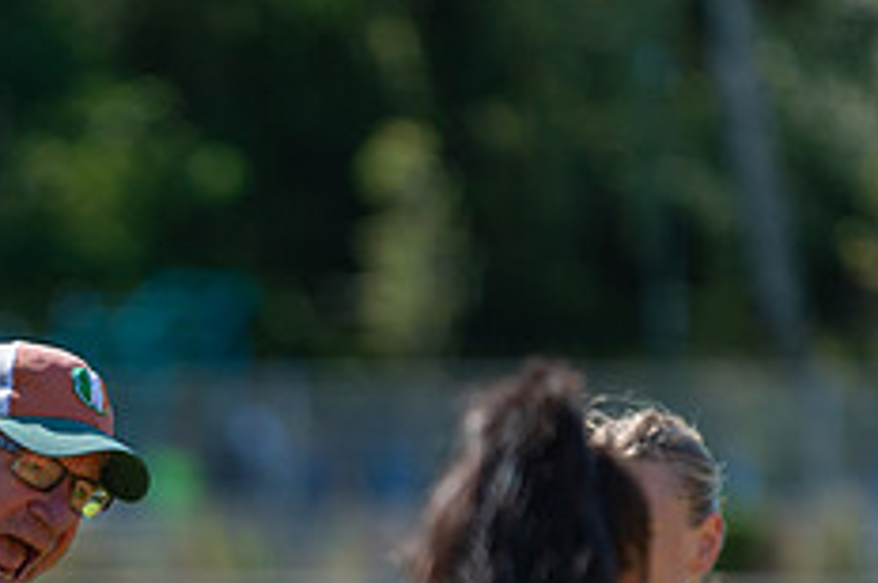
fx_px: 12202
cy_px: 613
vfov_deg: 2.7
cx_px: 79
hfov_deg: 4.1
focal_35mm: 501
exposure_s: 1/2500
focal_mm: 200
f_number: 3.2
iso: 220
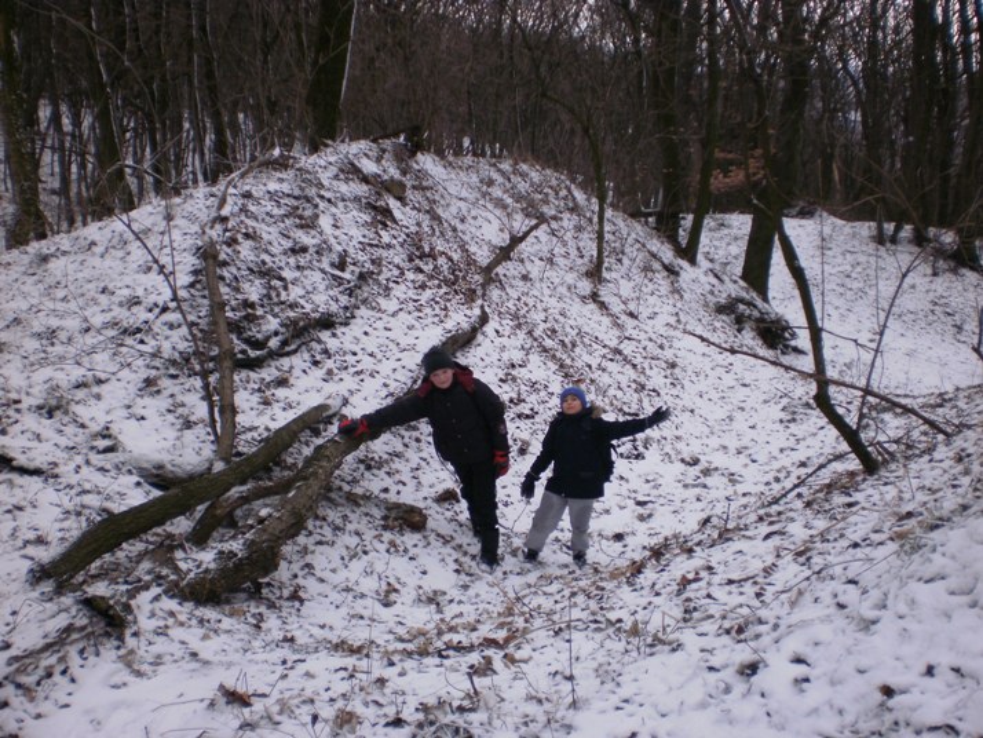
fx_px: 1079
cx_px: 492
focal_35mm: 38
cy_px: 369
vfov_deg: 37.7
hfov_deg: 49.0
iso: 100
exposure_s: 1/125
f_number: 3.1
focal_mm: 6.3
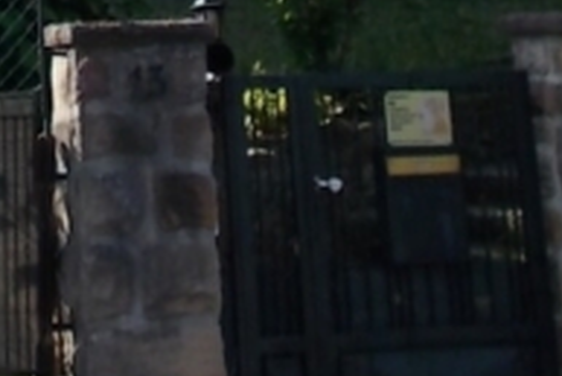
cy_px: -513
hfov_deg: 17.1
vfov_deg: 10.3
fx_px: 1812
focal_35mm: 116
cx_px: -31
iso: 80
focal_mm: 4.6
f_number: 3.2
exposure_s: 1/400
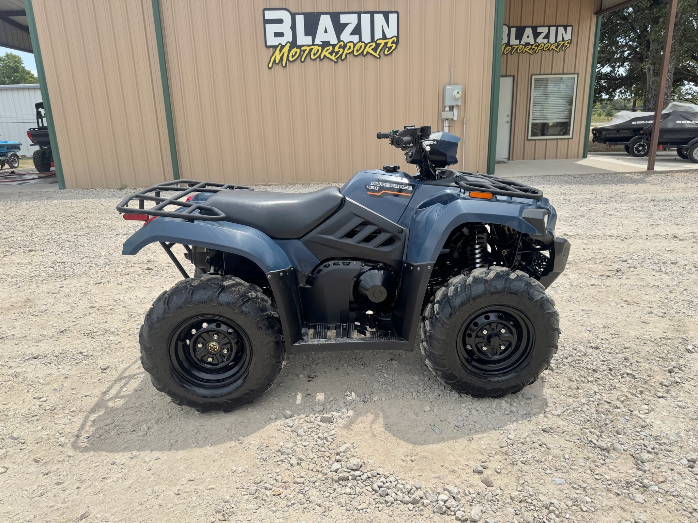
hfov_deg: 71.6
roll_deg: +1.8
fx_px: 484
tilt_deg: -17.0
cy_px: 262
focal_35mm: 24
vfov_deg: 56.8
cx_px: 349
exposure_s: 1/4608
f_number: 1.78
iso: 80
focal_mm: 6.76
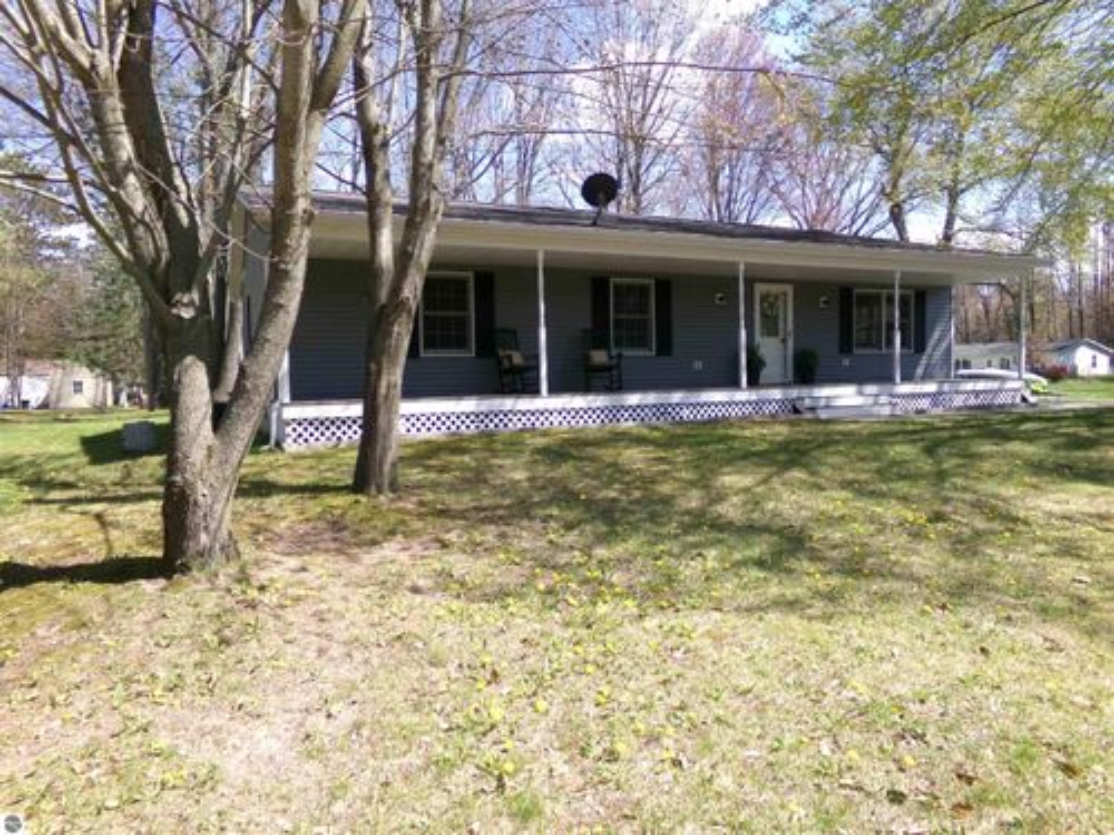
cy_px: 418
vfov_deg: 56.8
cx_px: 557
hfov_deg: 71.6
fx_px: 772
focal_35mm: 24
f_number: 3.7
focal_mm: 4.3
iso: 100
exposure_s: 1/320
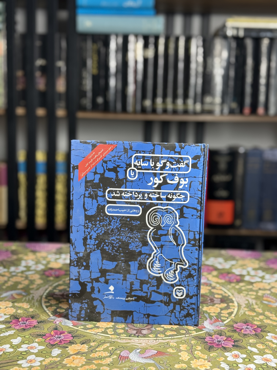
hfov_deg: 30.3
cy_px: 185
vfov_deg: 39.7
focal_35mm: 48
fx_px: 512
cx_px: 138
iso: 125
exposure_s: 1/100
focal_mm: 6.76
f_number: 1.78
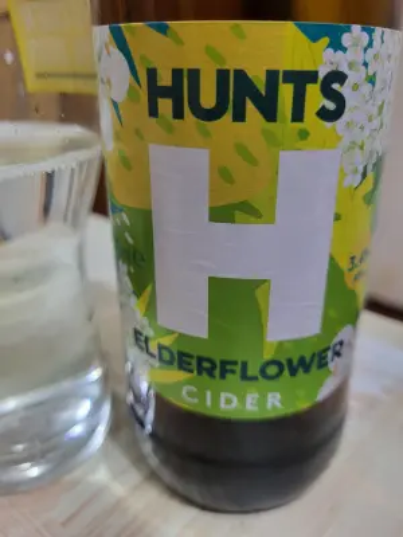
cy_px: 268
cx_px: 202
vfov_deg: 67.3
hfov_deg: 53.1
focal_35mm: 26
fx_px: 404
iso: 500
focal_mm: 5.4
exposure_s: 1/50
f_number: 1.8
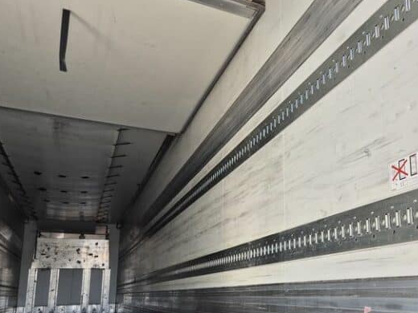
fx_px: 411
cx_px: 291
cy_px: 216
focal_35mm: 34
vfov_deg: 41.1
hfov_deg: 52.5
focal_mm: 5.4
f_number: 1.8
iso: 25
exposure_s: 1/180
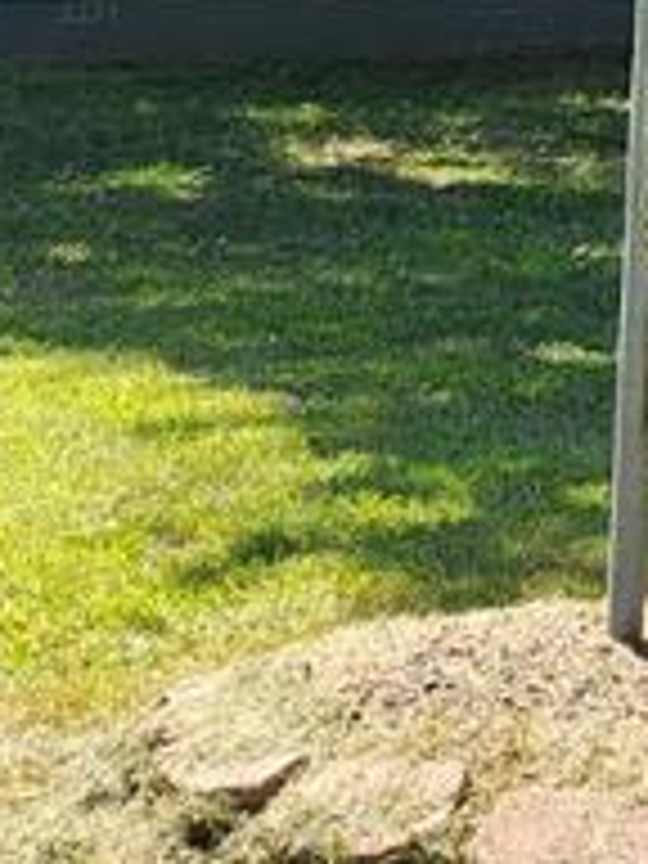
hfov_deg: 10.3
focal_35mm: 135
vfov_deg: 13.6
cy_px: -504
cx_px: 1188
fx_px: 3370
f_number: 1.8
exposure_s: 1/736
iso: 50
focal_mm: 5
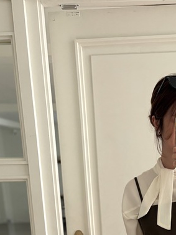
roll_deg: +1.3
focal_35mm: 69
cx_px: 177
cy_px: 305
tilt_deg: -24.8
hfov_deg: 20.6
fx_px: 467
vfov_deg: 24.6
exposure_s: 1/96
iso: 125
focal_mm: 5.96
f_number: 1.6
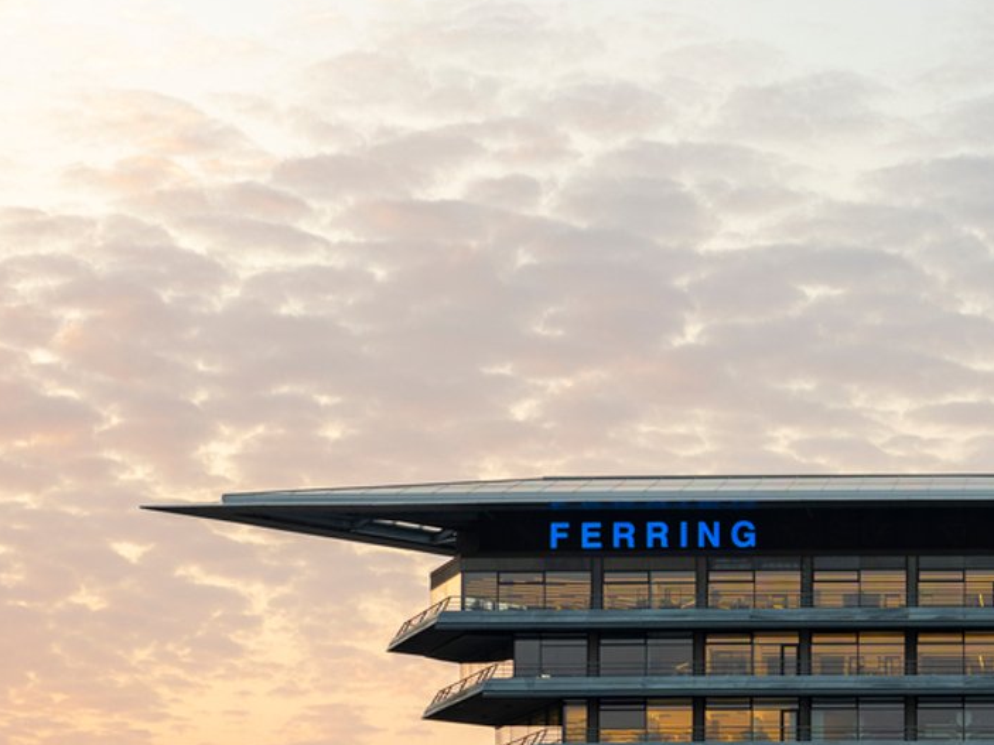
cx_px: 1249
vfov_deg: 13.8
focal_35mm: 104
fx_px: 2986
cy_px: 876
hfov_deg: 17.8
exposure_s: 1/13
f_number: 8
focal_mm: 38
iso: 64
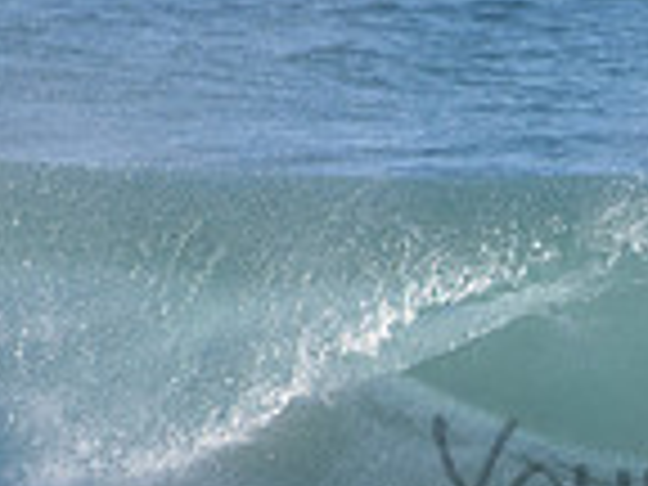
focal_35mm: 2911
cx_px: 896
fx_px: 54493
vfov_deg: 0.5
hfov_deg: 0.7
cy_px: 448
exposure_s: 1/2000
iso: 320
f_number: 5.6
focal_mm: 500
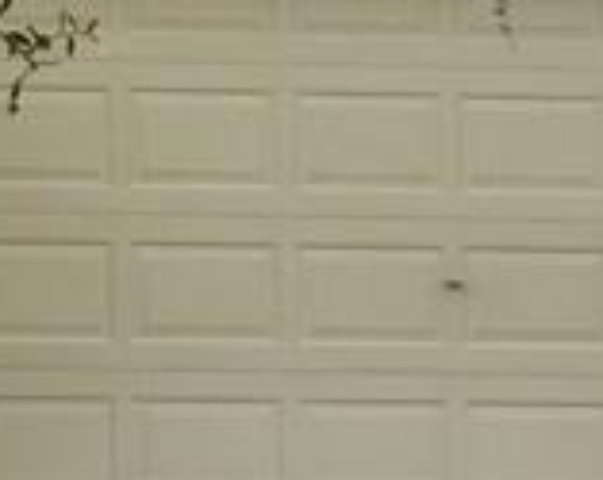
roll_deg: -1.9
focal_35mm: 185
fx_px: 3295
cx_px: -330
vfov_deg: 8.2
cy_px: -246
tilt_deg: +8.7
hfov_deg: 10.1
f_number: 2.2
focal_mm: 4.15
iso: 32
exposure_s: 1/719
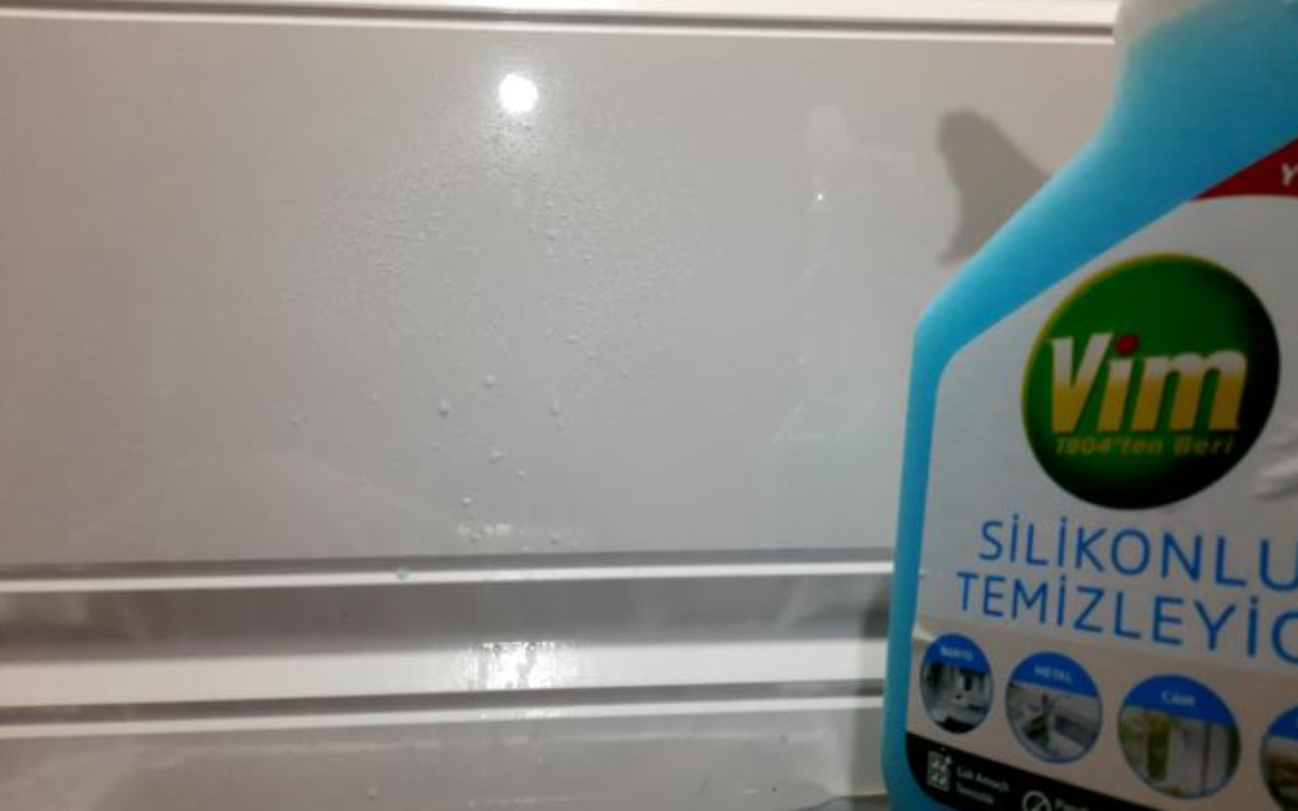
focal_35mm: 27
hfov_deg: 68.4
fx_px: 955
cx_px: 652
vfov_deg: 46.0
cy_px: 433
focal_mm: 4.6
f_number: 2
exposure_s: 1/50
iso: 200
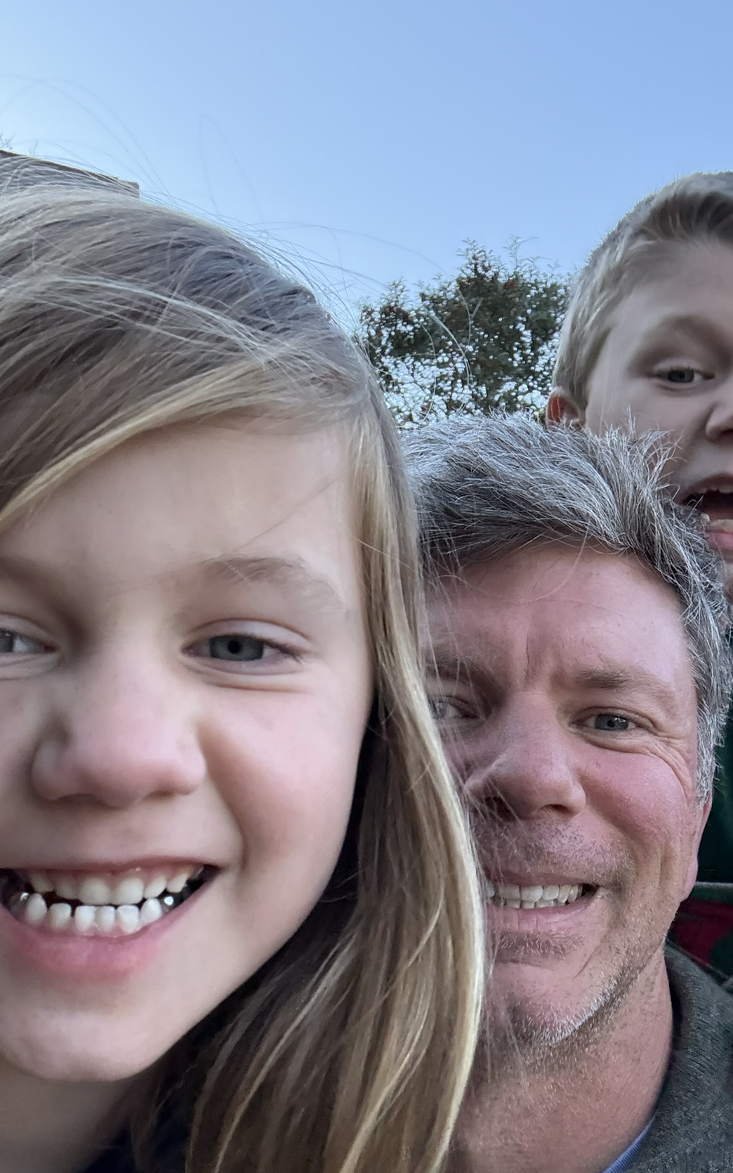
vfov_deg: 50.3
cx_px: 463
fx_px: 1246
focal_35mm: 39
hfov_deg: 32.6
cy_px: 653
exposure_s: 1/211
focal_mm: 2.69
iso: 80
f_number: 1.9
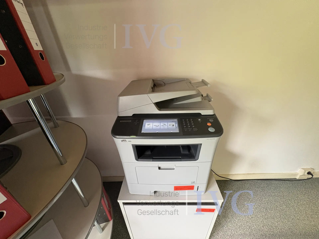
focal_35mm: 14
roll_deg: +2.0
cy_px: 120
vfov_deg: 85.7
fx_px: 129
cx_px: 160
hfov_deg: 102.1
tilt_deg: -28.3
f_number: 2.2
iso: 400
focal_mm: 2.22
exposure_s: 1/50
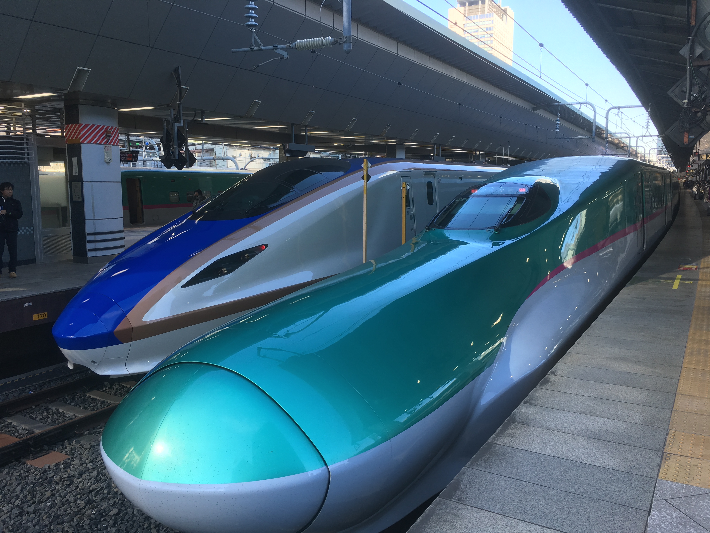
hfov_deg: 61.7
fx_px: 595
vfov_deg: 48.2
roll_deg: -0.1
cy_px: 266
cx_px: 355
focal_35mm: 29
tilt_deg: -7.5
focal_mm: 4.15
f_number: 2.2
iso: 25
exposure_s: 1/218
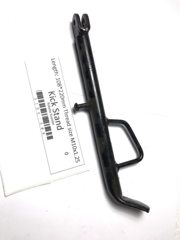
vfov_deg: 63.4
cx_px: 90
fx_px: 194
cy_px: 120
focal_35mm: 28
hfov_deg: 49.7
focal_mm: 3.99
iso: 20
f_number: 1.8
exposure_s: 1/126
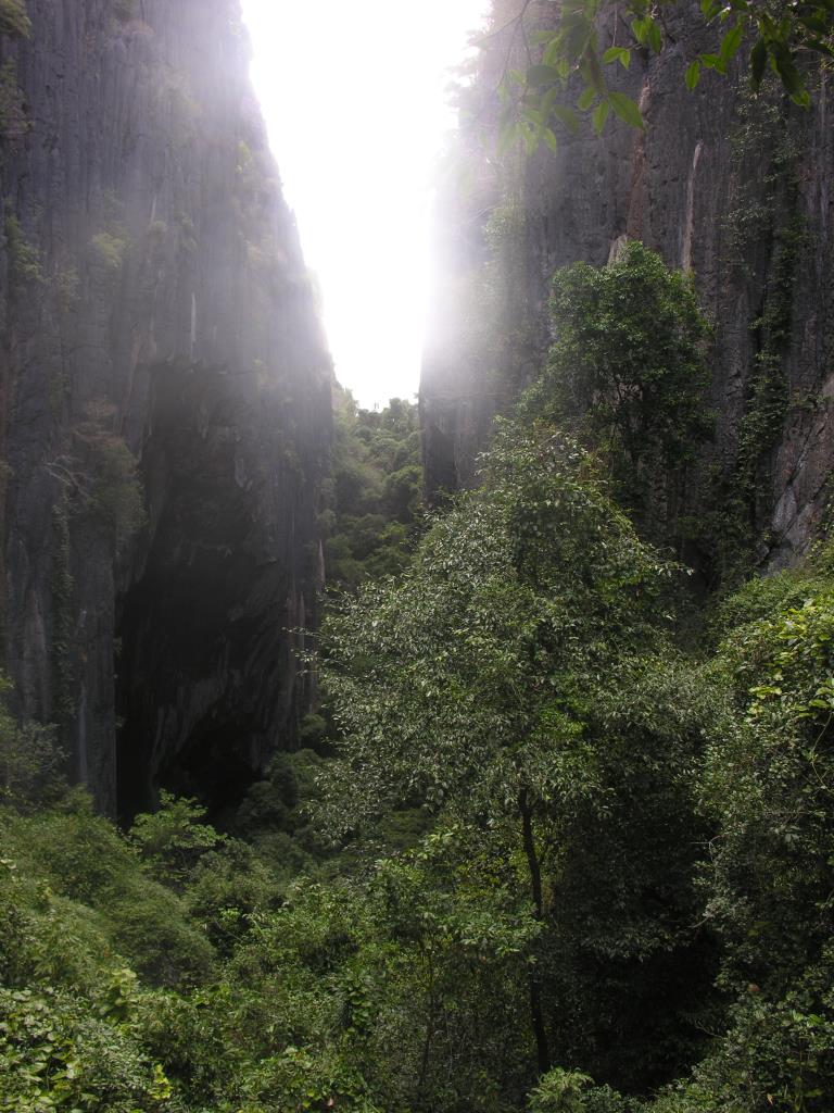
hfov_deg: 40.7
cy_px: 556
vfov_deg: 52.6
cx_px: 417
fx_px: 1124
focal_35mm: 35
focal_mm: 8.9
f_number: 3.6
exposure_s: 1/60
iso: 50
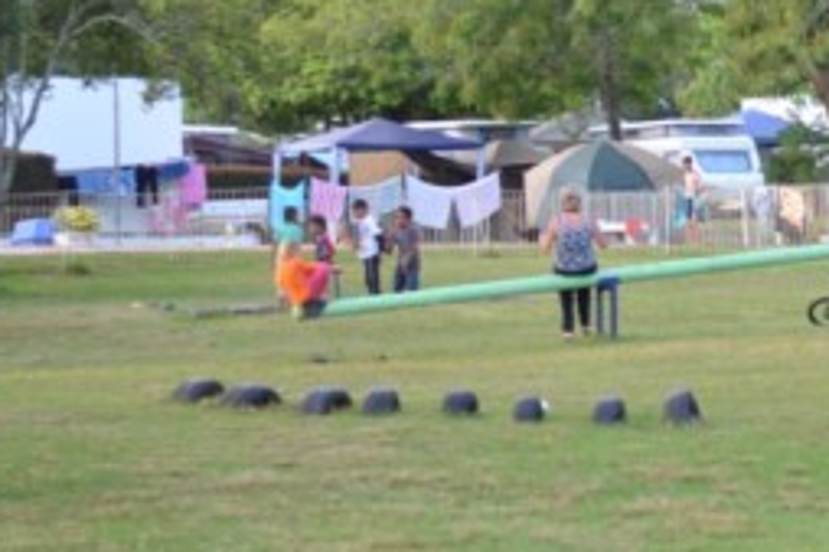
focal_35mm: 178
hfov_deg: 11.4
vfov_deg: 7.7
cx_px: 836
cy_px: -33
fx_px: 4096
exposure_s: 1/200
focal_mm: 50
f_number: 1.8
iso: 160
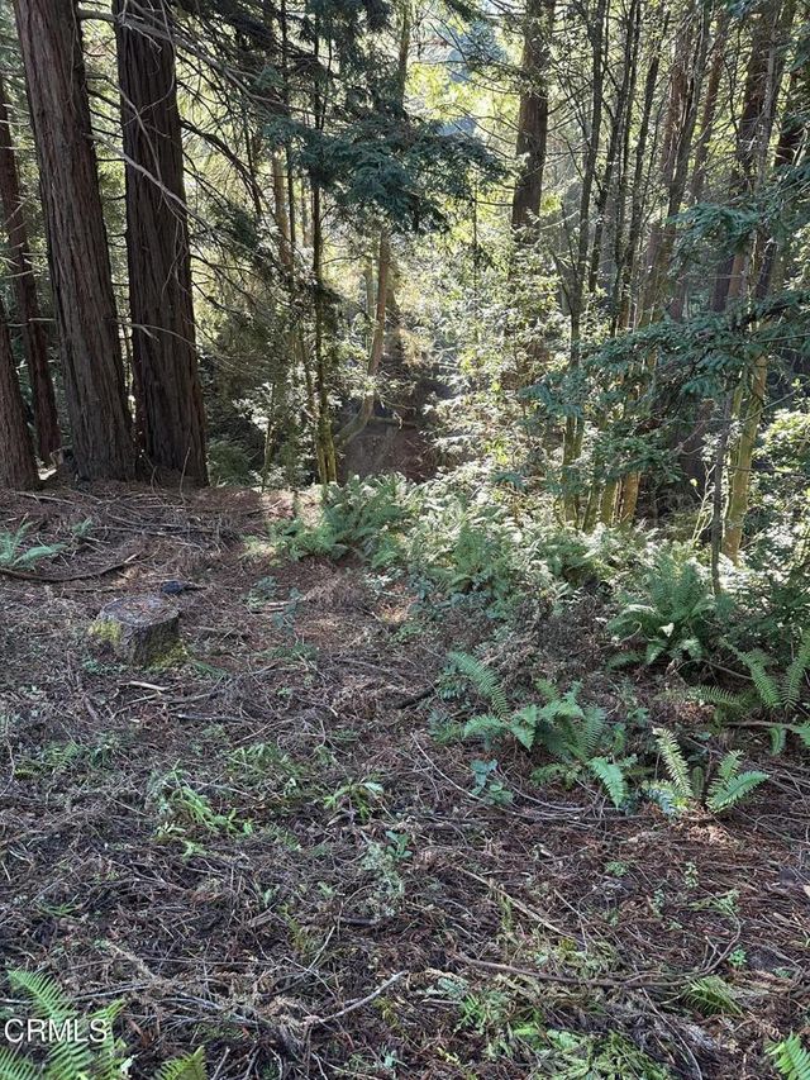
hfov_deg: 56.8
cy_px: 540
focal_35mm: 24
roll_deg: -1.3
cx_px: 405
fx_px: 749
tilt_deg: -22.8
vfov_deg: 71.6
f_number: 1.78
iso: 250
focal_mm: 6.86
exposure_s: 1/96
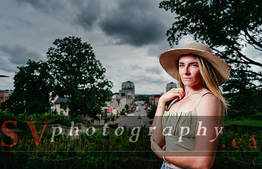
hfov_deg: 69.4
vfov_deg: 48.2
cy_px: 84
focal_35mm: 26
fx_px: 189
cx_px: 131
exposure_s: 1/125
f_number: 5
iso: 50
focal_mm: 32
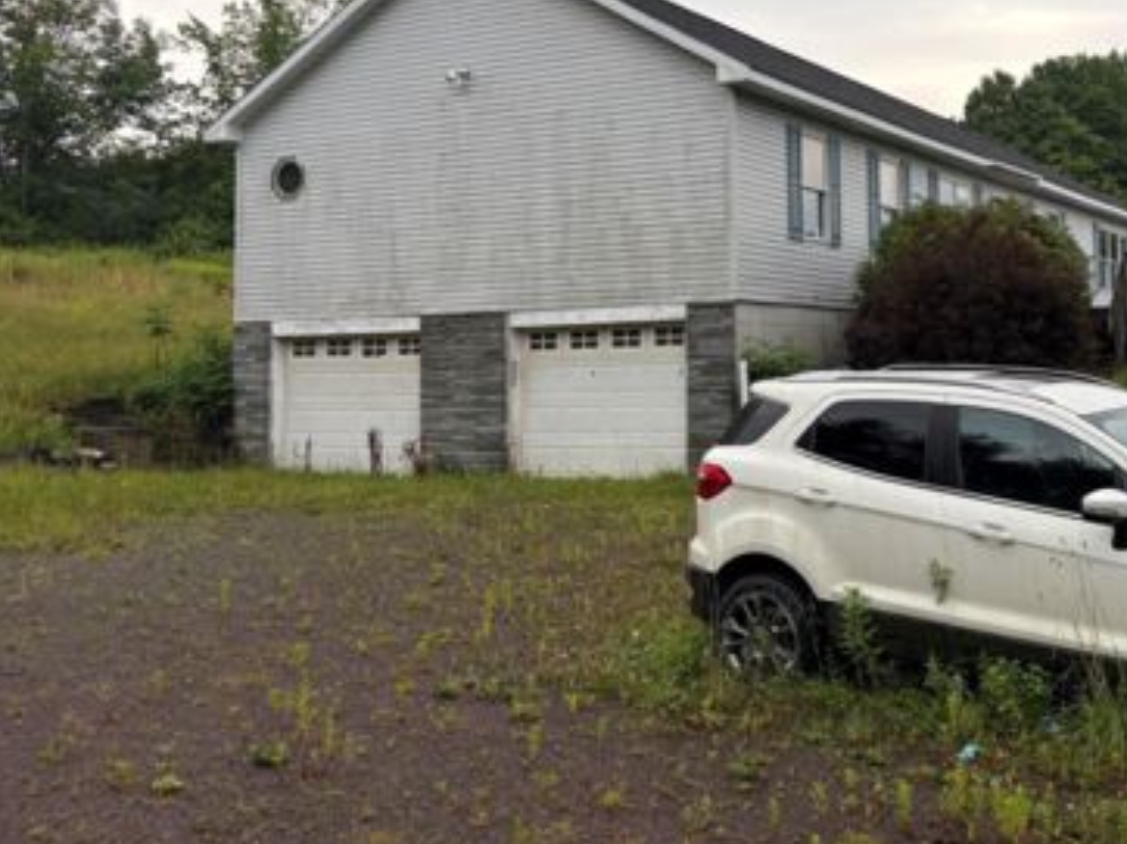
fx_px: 1497
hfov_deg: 40.6
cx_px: 769
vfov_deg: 31.0
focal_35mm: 46
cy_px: 234
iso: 50
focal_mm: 5.96
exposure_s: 1/920
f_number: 1.6
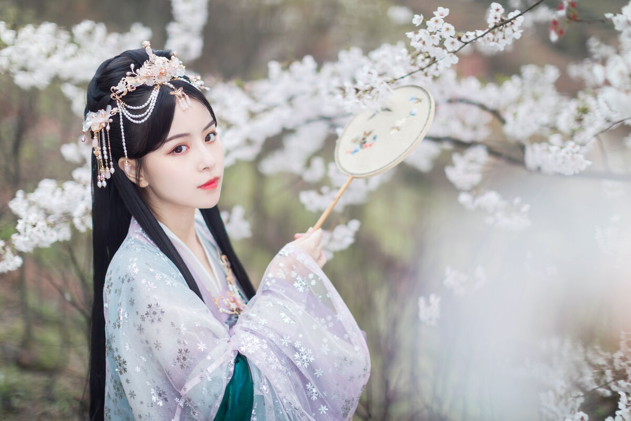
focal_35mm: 49
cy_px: 210
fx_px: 859
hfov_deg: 40.3
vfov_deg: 27.5
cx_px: 316
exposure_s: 1/1250
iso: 200
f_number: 1.4
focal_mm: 50
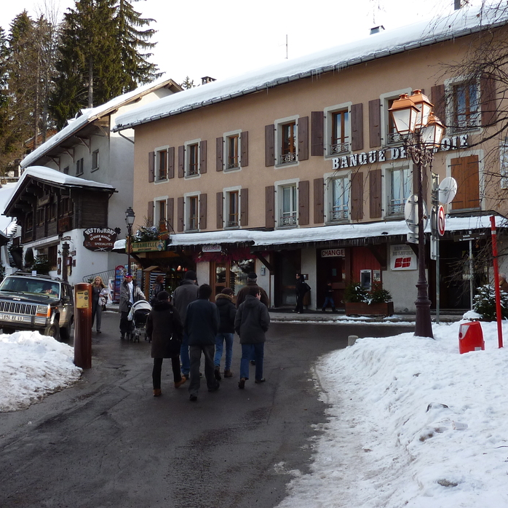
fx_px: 631
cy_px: 264
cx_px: 229
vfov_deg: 43.8
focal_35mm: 38
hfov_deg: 43.8
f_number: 4
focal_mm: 4.1
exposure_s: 1/250
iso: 80
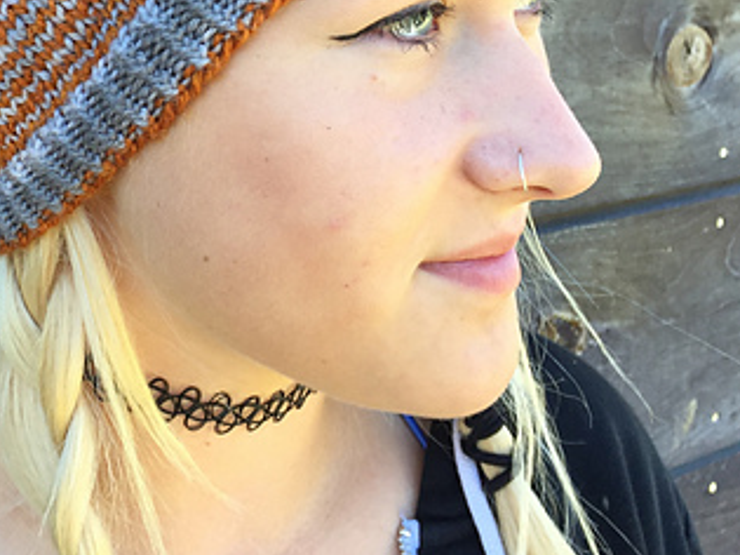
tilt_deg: -6.9
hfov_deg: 32.0
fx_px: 1261
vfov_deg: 24.0
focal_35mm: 59
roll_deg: +0.5
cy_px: 31
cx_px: 174
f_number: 2.2
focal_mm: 4.15
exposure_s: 1/120
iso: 32
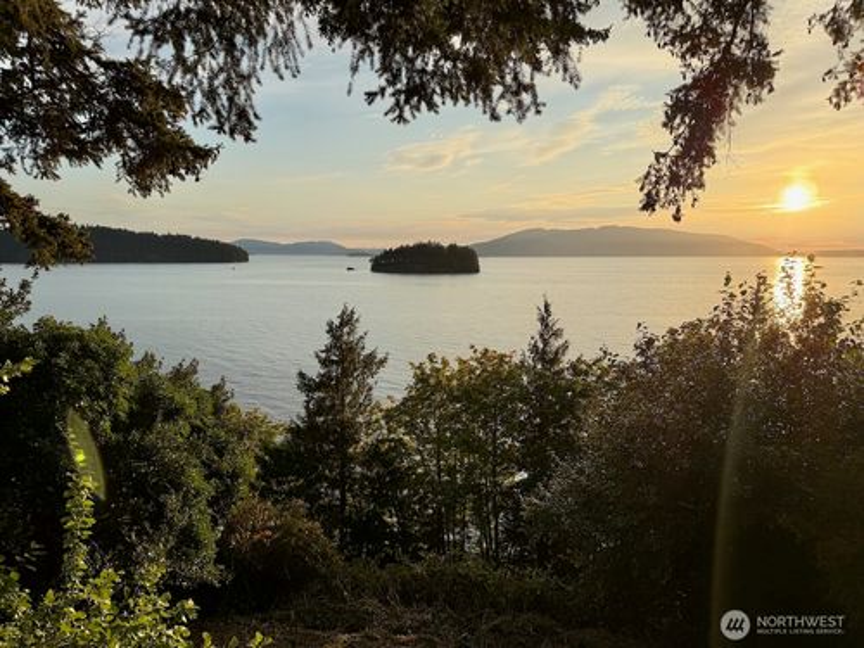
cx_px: 432
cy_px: 324
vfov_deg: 56.8
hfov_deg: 71.6
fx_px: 599
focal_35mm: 24
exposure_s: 1/3425
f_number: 1.78
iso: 80
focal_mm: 6.76
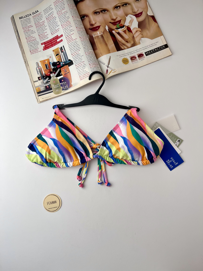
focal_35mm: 26
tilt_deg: -82.4
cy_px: 136
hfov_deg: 53.1
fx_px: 203
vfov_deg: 67.3
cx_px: 102
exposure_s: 1/258
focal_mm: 5.1
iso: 40
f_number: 1.6
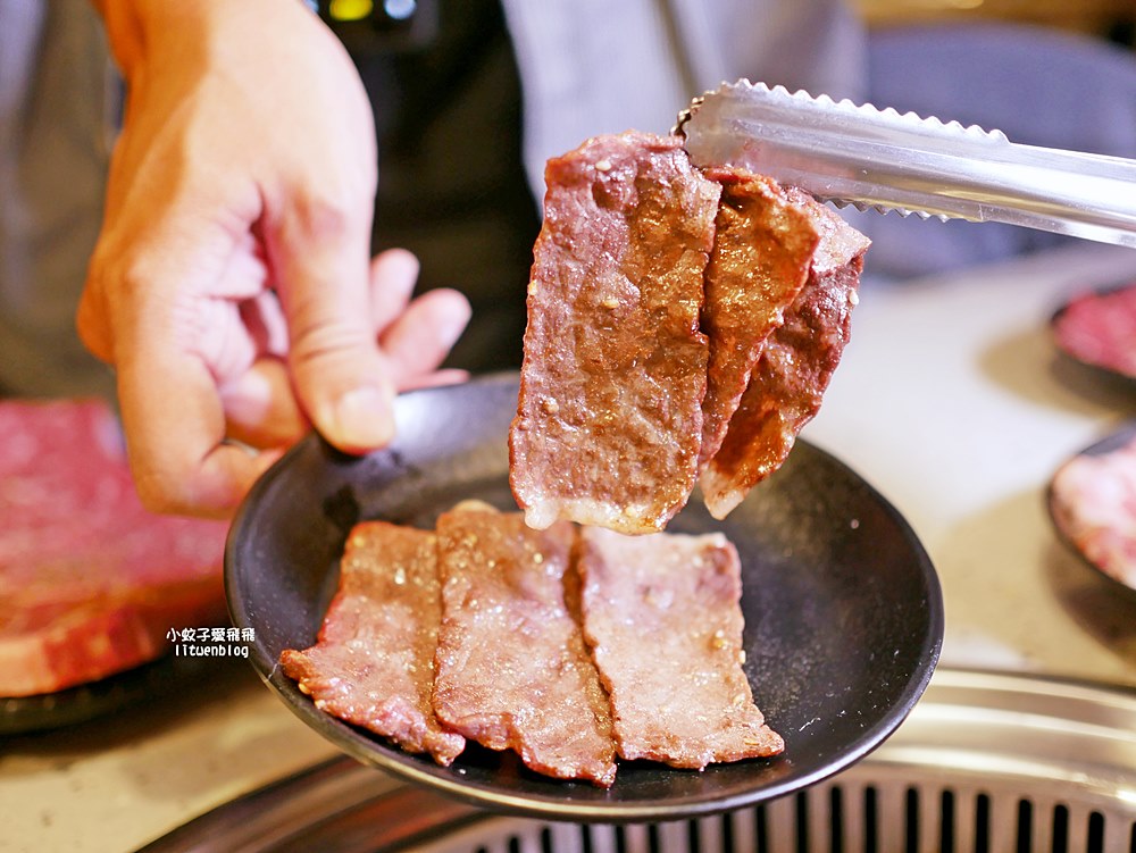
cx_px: 568
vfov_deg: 29.1
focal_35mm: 50
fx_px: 1642
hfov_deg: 38.2
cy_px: 426
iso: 250
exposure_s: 1/60
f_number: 1.8
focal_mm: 25
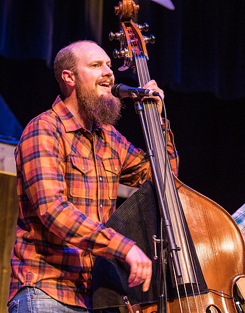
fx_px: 2050
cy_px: 156
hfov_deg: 6.8
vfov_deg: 8.7
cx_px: 96
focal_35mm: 223
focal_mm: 85
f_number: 2.8
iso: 800
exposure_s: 1/100
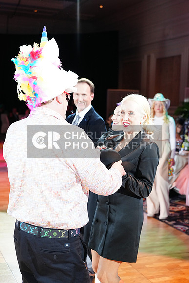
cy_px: 142
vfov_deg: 38.2
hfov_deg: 26.0
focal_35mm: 52
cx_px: 94
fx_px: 409
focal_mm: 52
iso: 2500
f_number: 4
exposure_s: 1/250
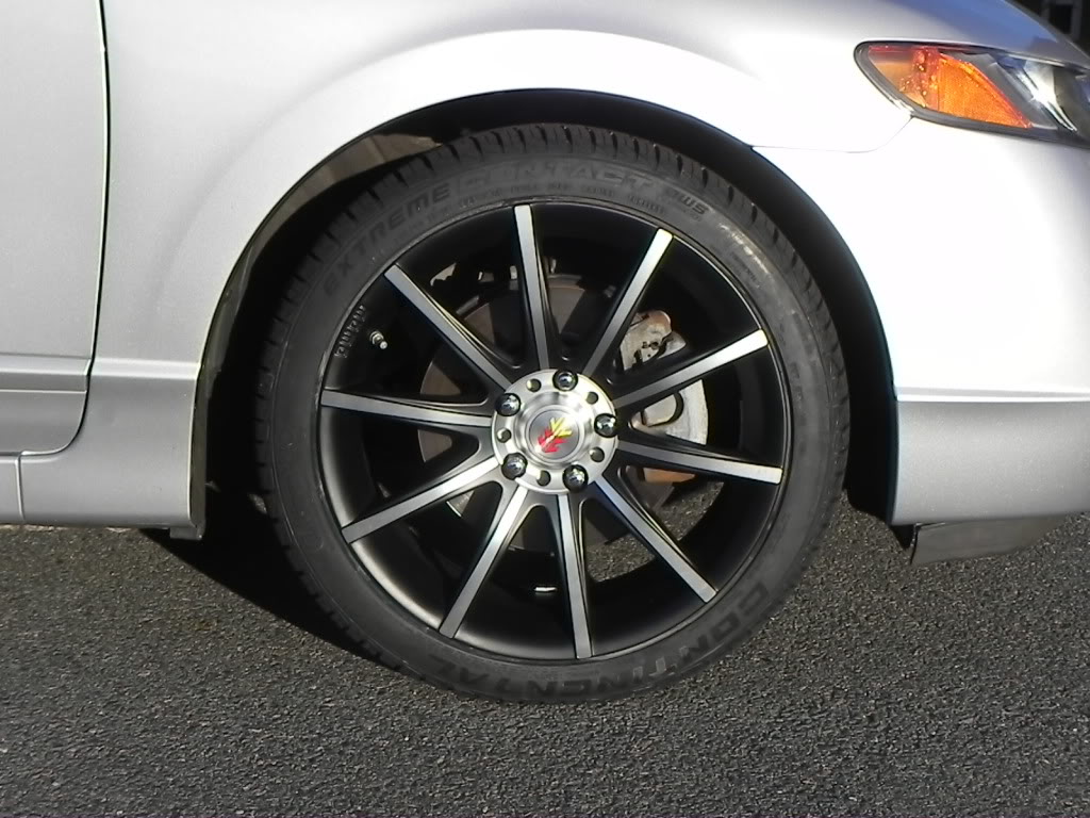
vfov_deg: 25.7
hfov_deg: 33.8
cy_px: 409
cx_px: 545
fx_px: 1795
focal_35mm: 57
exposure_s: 1/283
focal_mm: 10.3
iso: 160
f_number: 8
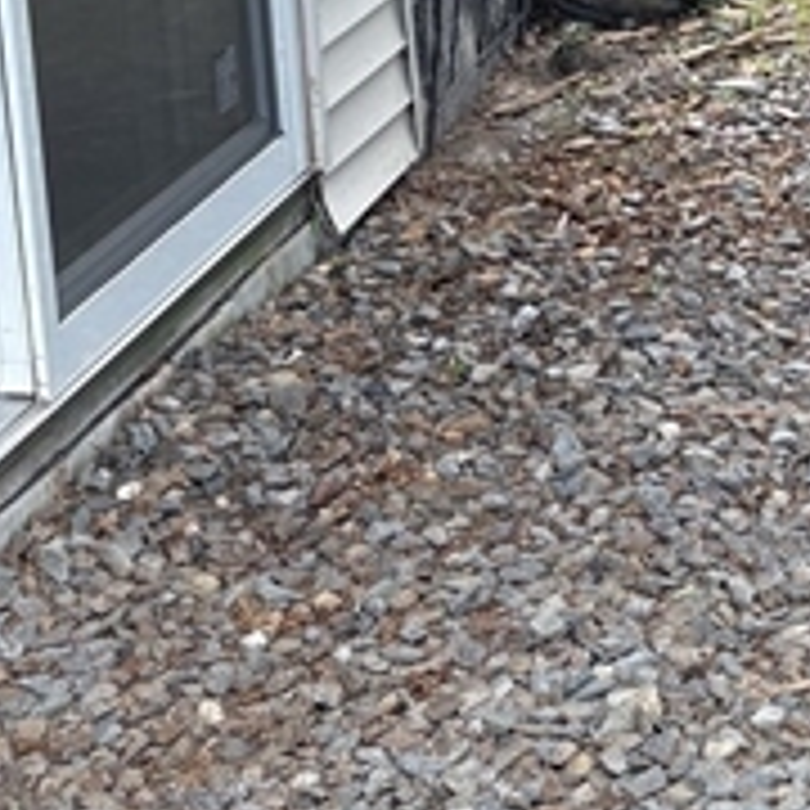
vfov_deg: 16.7
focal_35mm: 98
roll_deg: +3.2
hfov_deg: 17.3
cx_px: 814
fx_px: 2594
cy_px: -256
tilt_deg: -8.0
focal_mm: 5.96
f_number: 1.6
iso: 64
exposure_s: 1/121
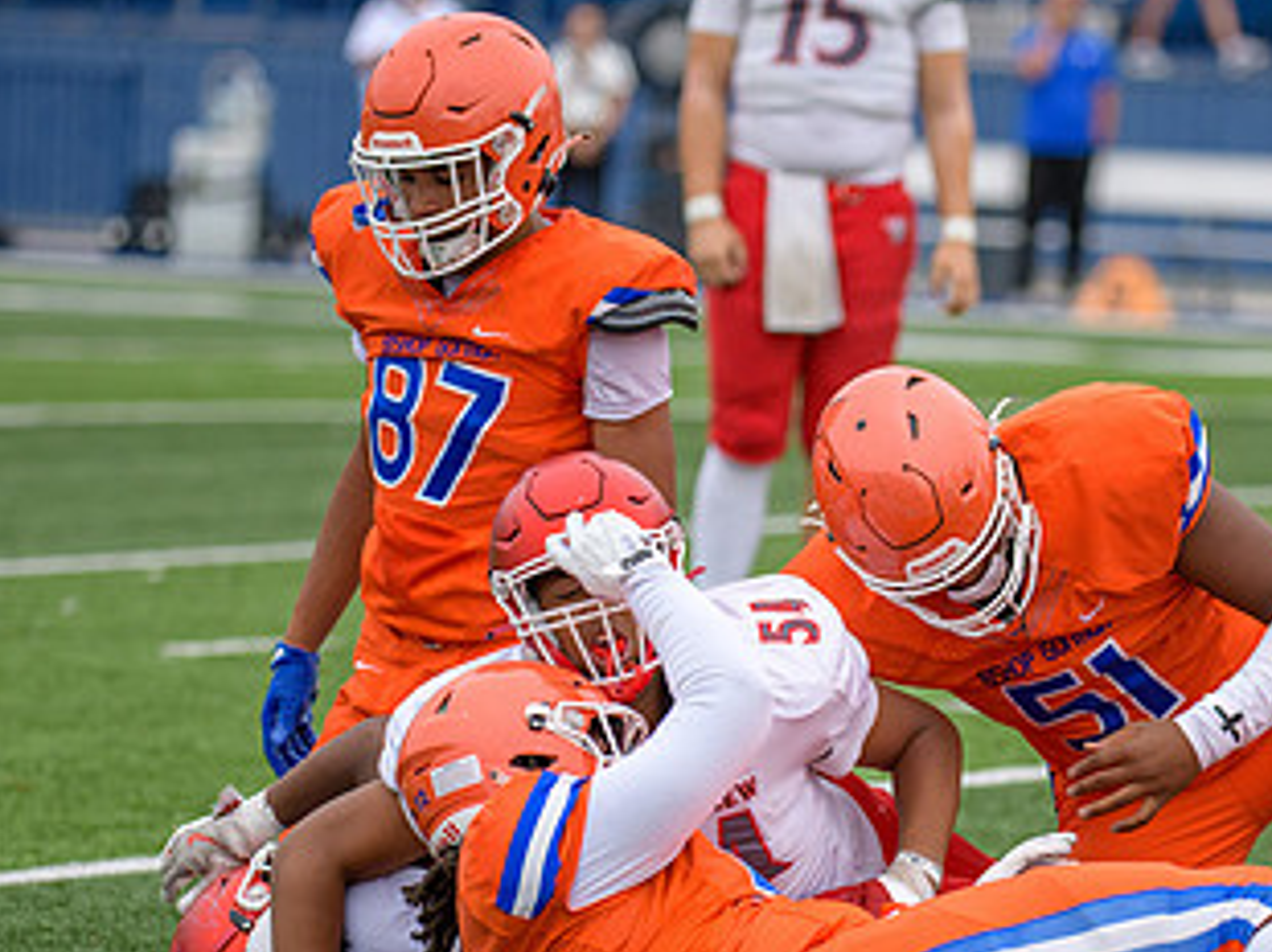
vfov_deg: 5.2
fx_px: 10575
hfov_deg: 6.9
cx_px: 911
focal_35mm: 288
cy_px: 667
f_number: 2.8
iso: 400
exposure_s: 1/800
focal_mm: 160
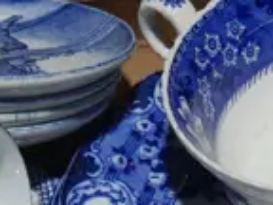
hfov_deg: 9.9
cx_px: 246
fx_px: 1569
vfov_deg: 7.3
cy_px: 305
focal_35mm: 199
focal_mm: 14
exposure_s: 1/160
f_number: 4
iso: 200
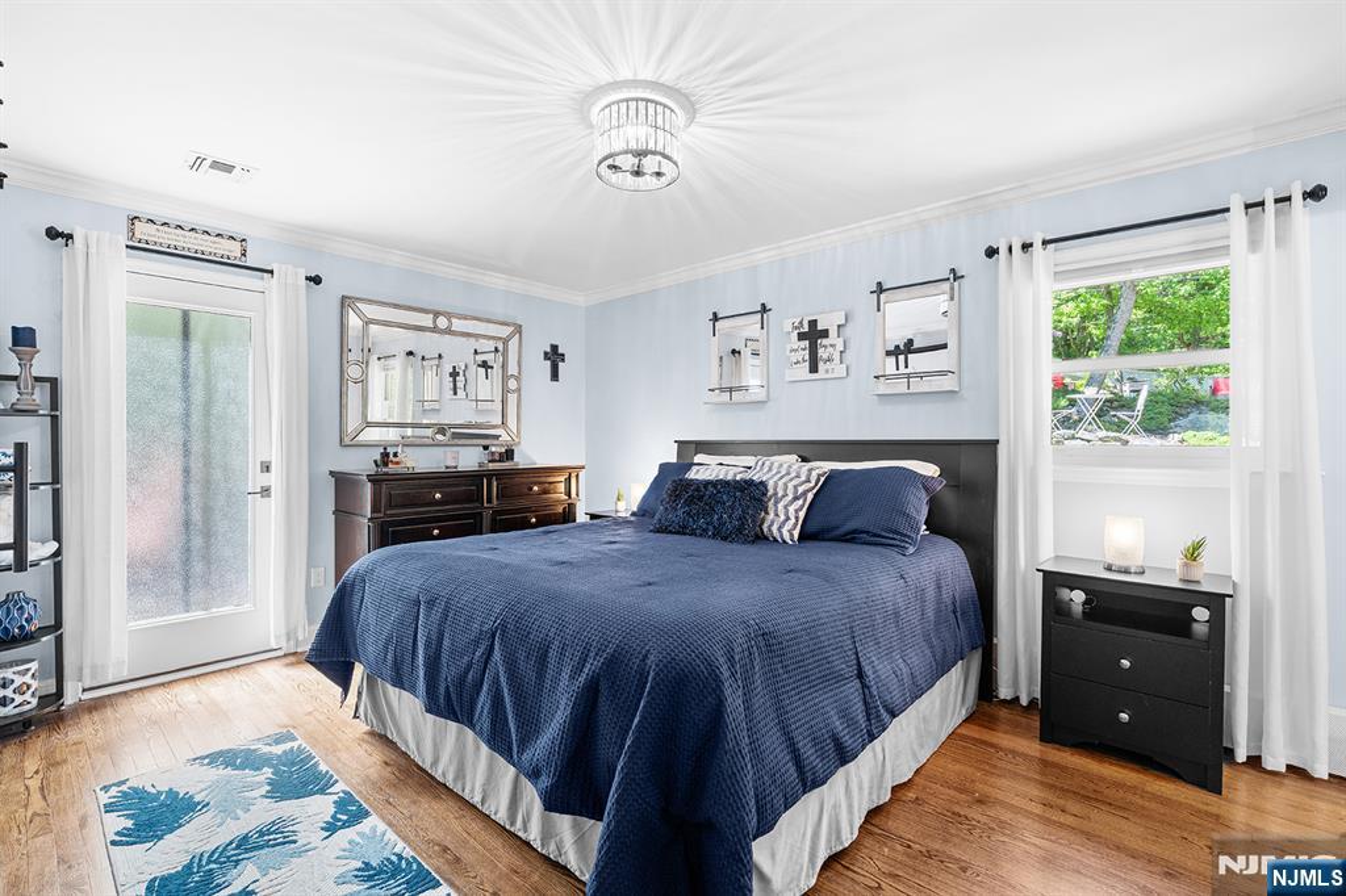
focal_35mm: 16
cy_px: 448
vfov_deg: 73.7
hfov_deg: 96.8
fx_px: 598
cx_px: 673
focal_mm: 16
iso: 200
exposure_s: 1/3
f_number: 8
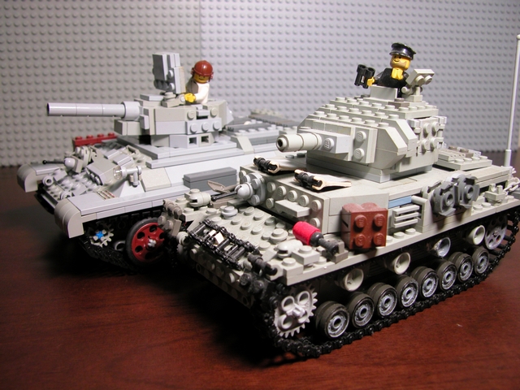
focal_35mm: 35
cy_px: 195
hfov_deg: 52.6
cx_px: 260
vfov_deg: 40.7
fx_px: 526
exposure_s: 1/20.9
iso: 100
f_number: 2.8
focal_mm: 8.9
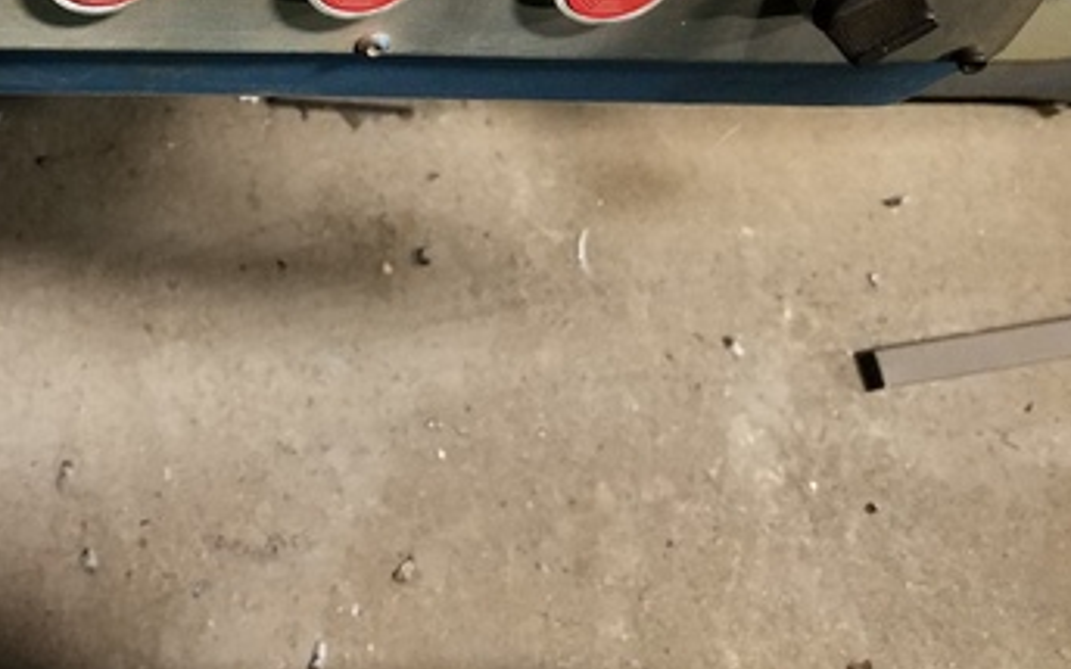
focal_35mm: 64
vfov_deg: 19.1
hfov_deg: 30.1
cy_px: -156
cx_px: 40
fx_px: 1868
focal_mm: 4.2
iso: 250
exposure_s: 1/15
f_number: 1.7
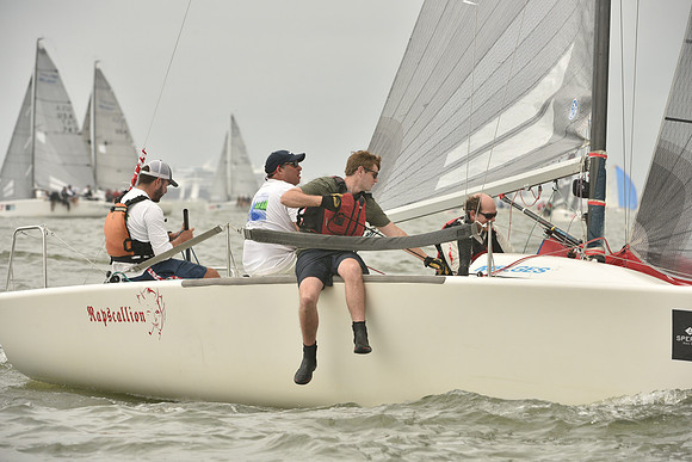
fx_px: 4806
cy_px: 231
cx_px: 346
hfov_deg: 8.2
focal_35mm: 250
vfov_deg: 5.5
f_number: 8
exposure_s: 1/1000
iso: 400
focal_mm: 250
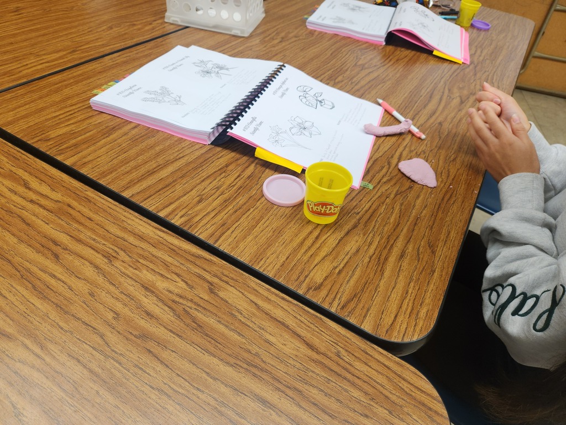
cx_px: 283
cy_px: 212
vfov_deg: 58.9
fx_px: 376
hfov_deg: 73.9
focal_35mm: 23
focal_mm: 5.4
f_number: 1.8
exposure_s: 1/120
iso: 64
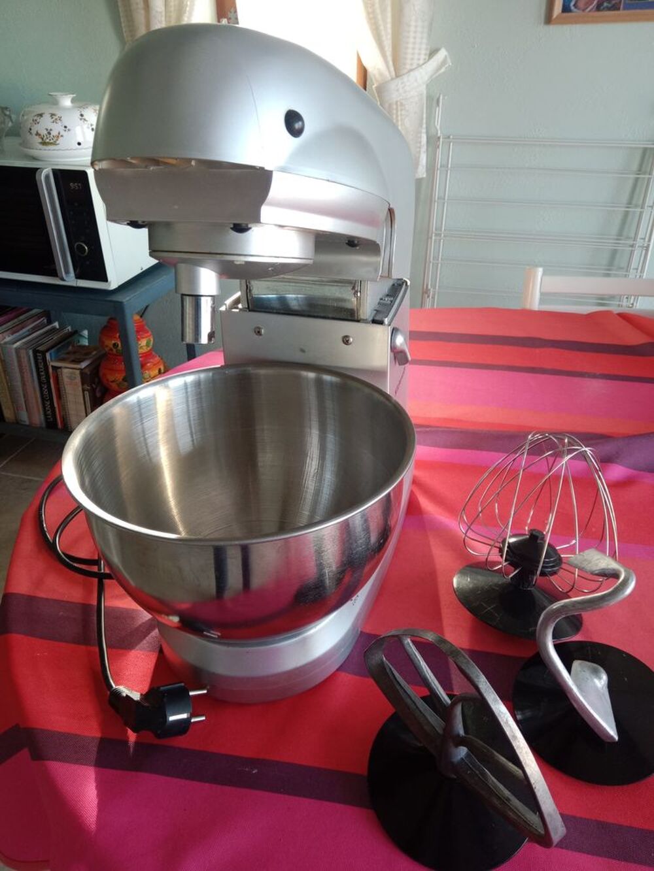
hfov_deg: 54.9
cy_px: 436
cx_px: 327
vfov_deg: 69.4
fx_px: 630
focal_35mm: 25
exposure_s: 1/33.3
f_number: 2.2
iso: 323
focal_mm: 3.4
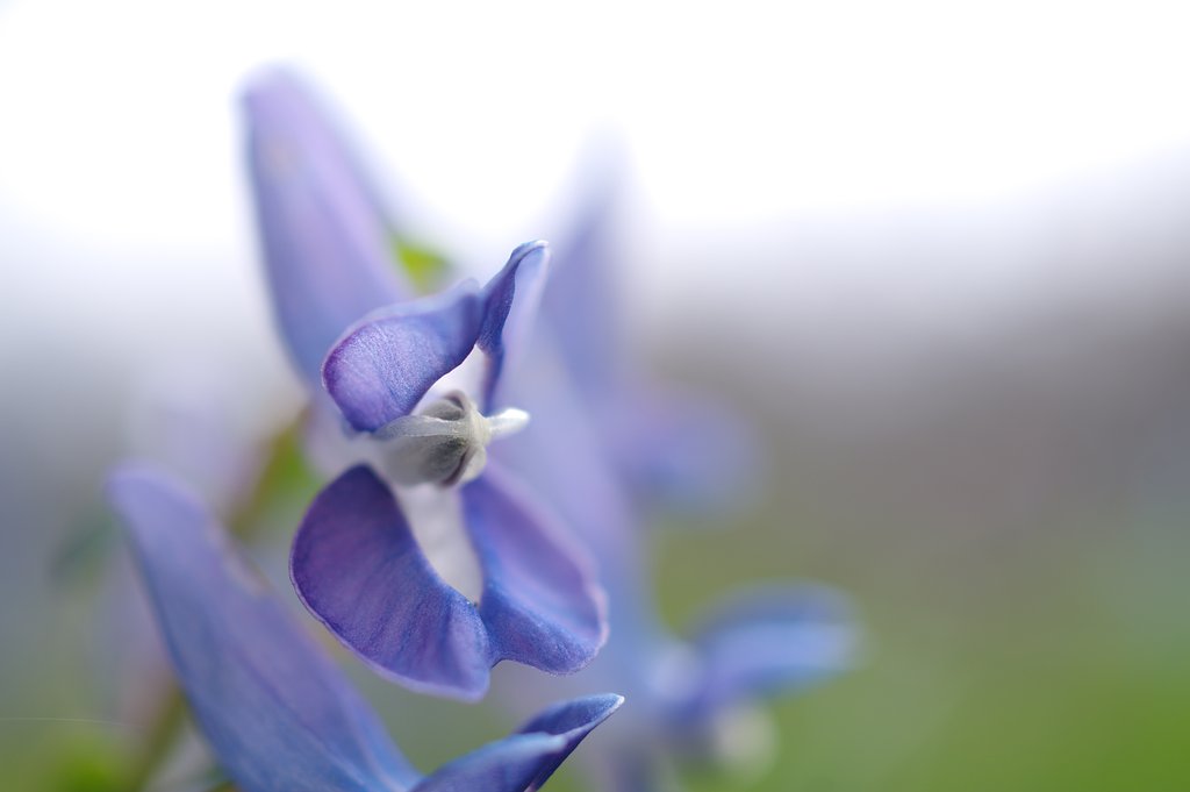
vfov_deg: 25.7
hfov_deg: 37.9
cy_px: 396
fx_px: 1734
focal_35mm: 52
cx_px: 595
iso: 100
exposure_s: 1/500
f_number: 3.5
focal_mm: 35
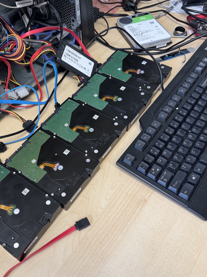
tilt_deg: -53.2
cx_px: 78
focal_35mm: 31
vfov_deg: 58.3
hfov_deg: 45.1
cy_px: 146
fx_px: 247
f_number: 1.78
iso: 125
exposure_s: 1/120
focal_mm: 6.76
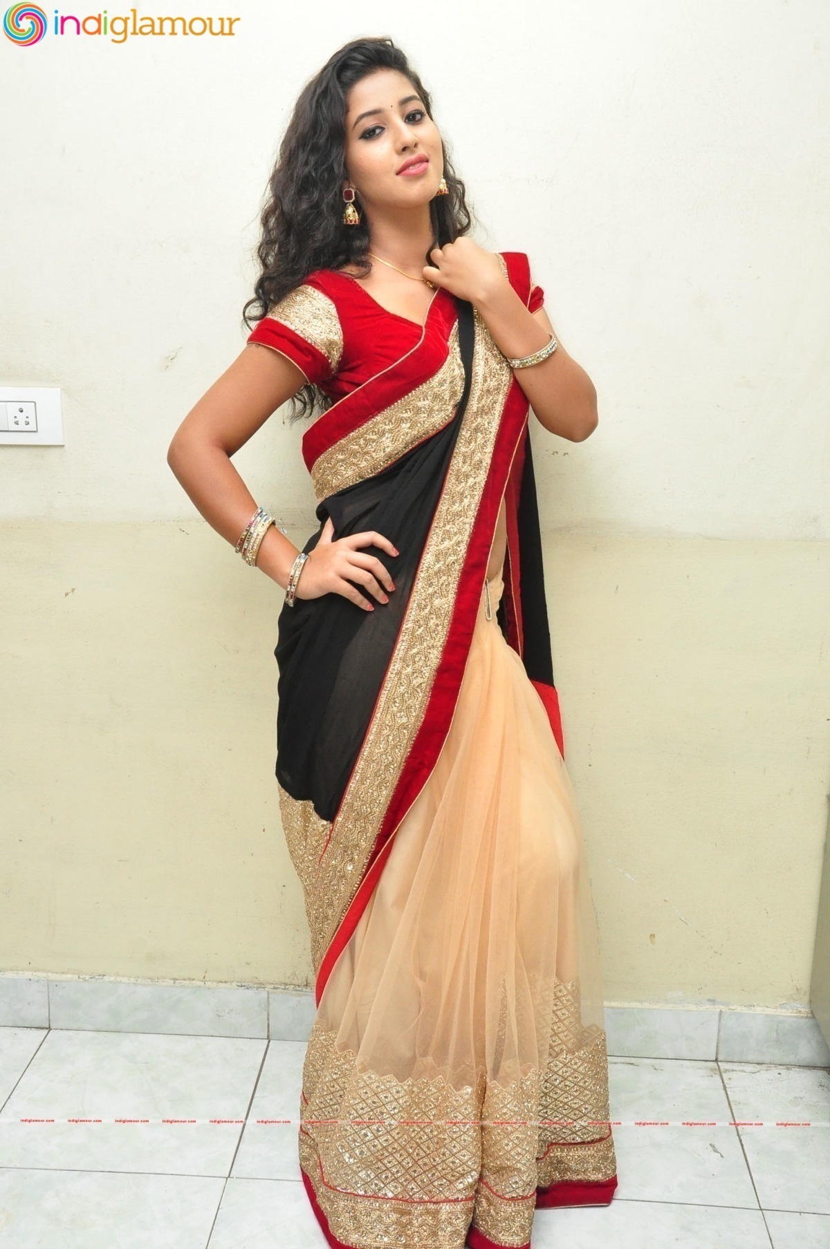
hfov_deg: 35.4
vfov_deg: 51.3
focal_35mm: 38
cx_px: 415
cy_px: 624
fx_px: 1300
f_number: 7.1
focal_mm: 25
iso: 1600
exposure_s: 1/125
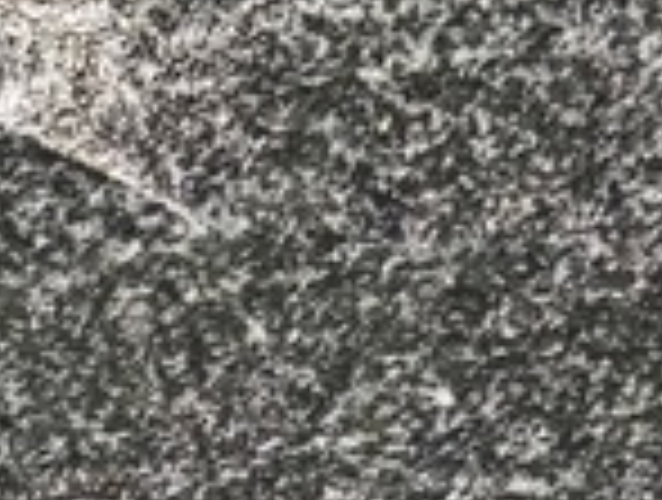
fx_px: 5195
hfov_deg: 6.8
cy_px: 1284
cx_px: -1106
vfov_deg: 5.3
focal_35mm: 271
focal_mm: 4.71
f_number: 1.7
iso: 80
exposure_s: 1/120
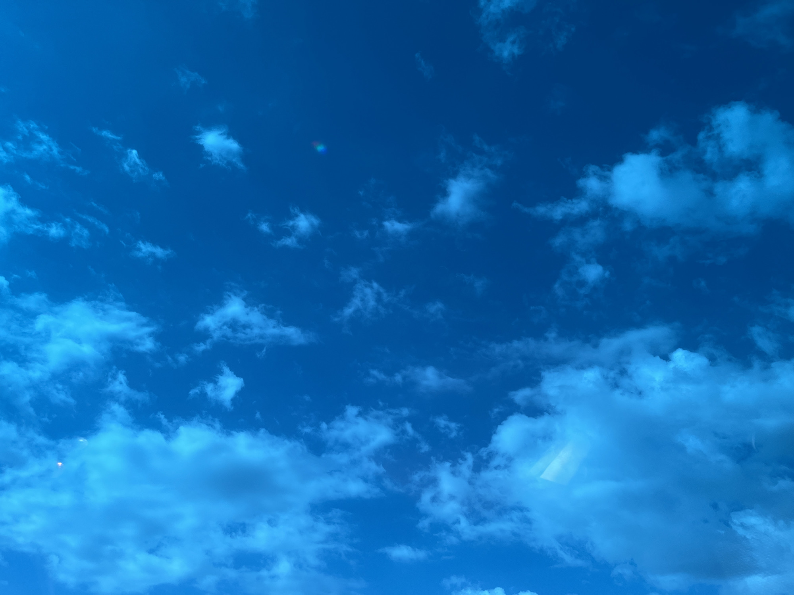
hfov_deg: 67.3
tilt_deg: +45.0
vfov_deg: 53.1
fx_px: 596
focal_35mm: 26
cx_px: 397
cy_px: 298
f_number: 1.6
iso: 50
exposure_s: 1/810
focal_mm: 5.1
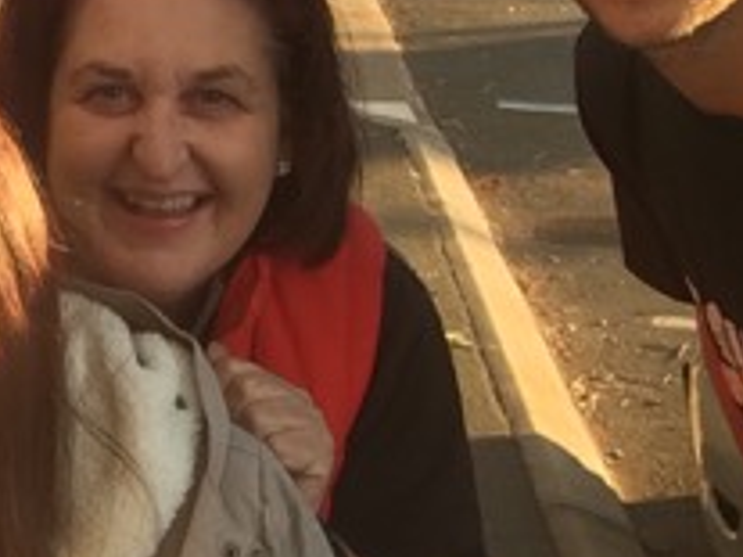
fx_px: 1673
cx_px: 61
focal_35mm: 78
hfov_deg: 24.3
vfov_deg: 18.3
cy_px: -18
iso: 50
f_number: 2.4
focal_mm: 2.15
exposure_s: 1/133
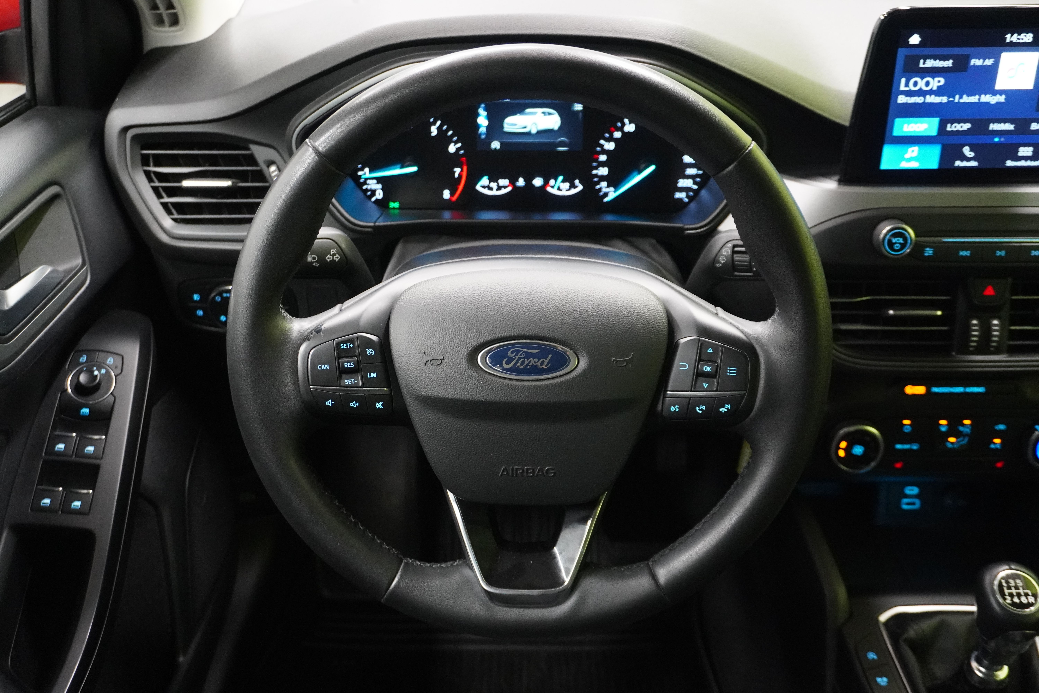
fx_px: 1039
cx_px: 520
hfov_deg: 53.1
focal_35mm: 36
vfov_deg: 36.9
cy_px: 346
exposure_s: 1/40
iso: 4000
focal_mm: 24
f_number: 4.5
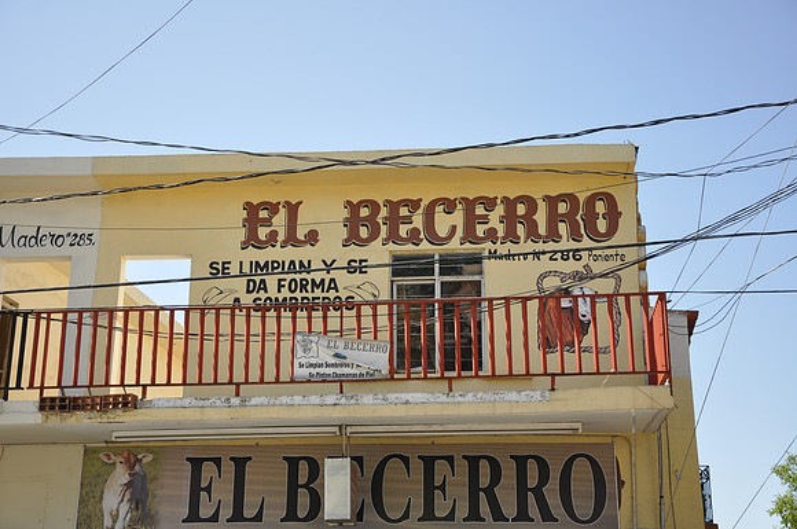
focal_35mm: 52
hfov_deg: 37.9
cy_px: 264
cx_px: 398
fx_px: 1161
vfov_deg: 25.7
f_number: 5.6
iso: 200
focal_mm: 35
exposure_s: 1/125
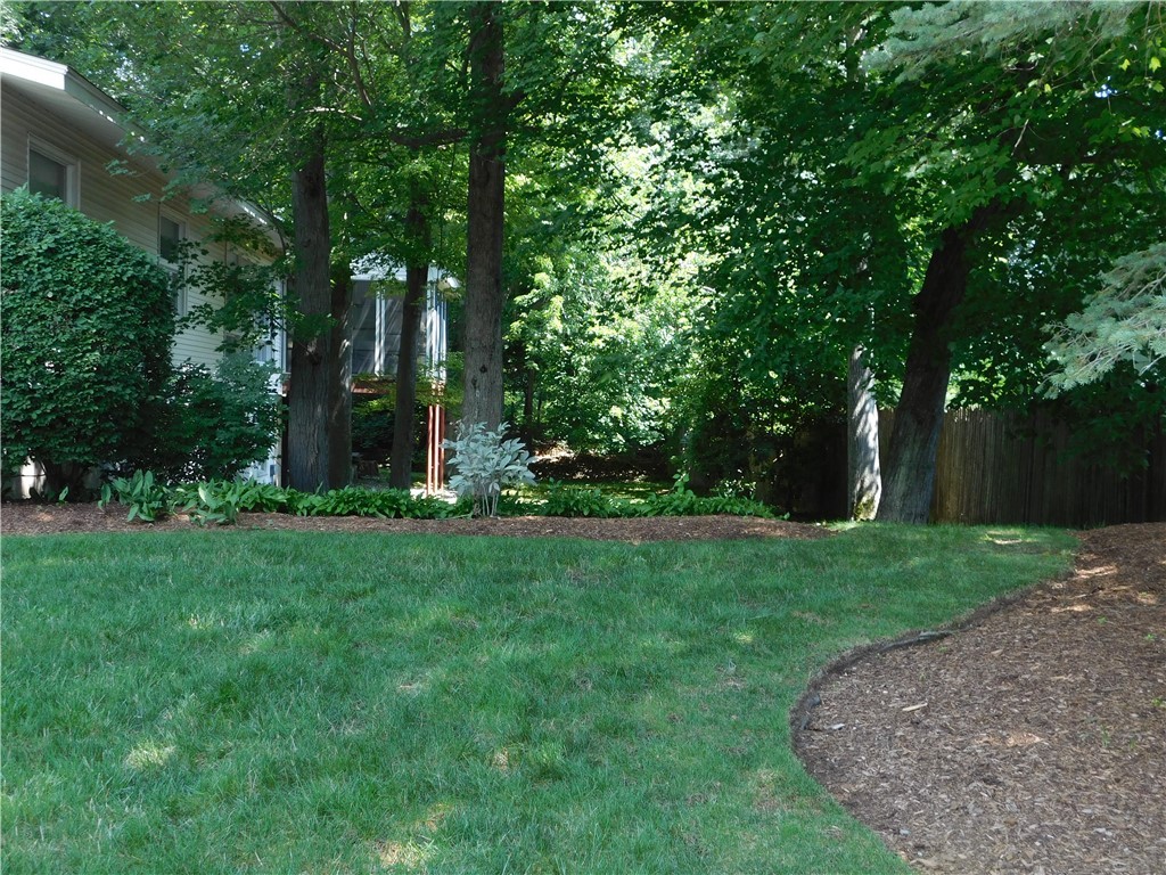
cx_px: 583
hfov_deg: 51.4
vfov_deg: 39.7
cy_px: 438
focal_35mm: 36
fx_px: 1213
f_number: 3.5
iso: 125
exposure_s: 1/100
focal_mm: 6.3
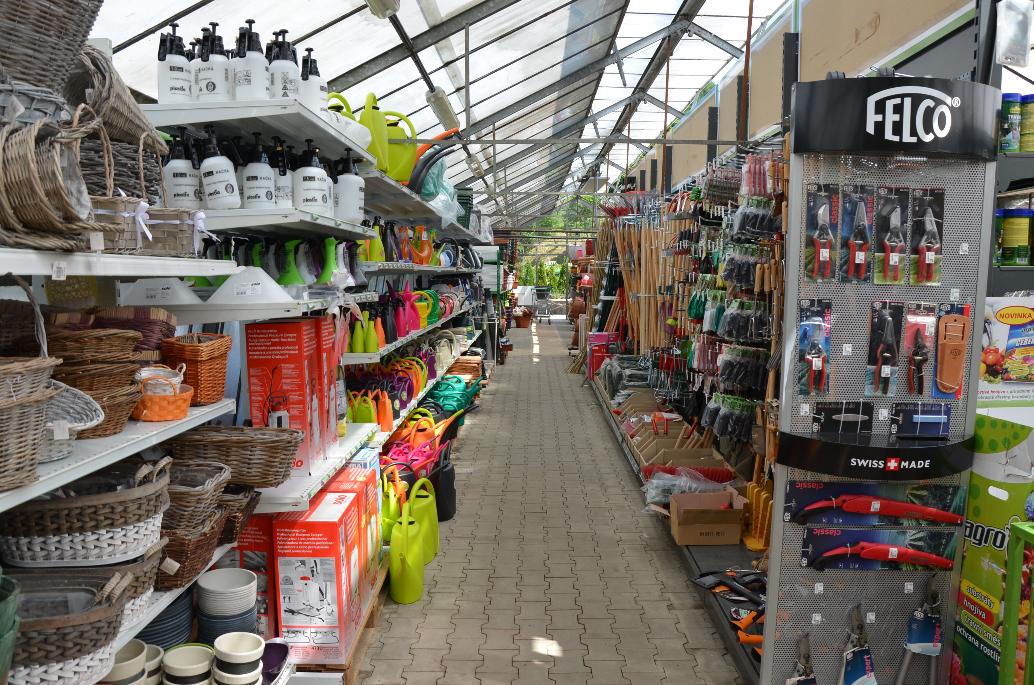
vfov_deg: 47.7
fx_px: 774
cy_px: 342
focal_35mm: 27
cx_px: 517
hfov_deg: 67.5
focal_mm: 18
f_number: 7.1
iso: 200
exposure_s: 1/200
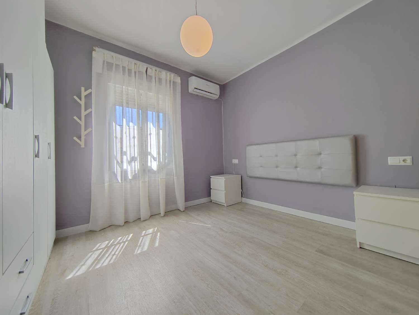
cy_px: 158
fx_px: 157
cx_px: 210
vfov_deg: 89.9
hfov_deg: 106.2
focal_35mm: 13
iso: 200
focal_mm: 2.16
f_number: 2.2
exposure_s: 1/100
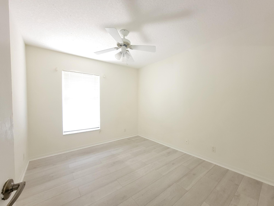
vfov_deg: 89.9
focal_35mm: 13
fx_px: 103
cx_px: 137
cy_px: 103
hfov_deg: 106.2
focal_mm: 2.2
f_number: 2.2
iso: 800
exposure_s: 1/24
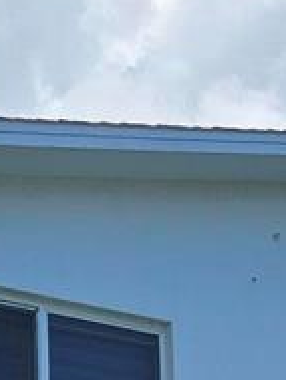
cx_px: 203
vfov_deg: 12.6
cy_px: 637
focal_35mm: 146
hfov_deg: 10.2
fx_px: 1607
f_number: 1.8
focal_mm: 5.4
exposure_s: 1/2859
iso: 25
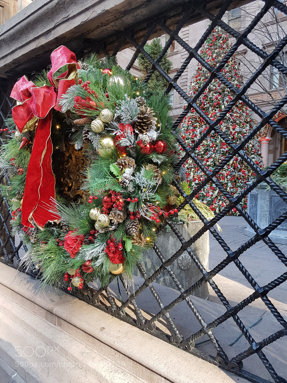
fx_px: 287
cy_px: 192
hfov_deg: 53.1
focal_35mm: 26
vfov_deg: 67.3
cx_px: 144
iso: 64
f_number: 1.7
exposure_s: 1/60
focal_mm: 4.2
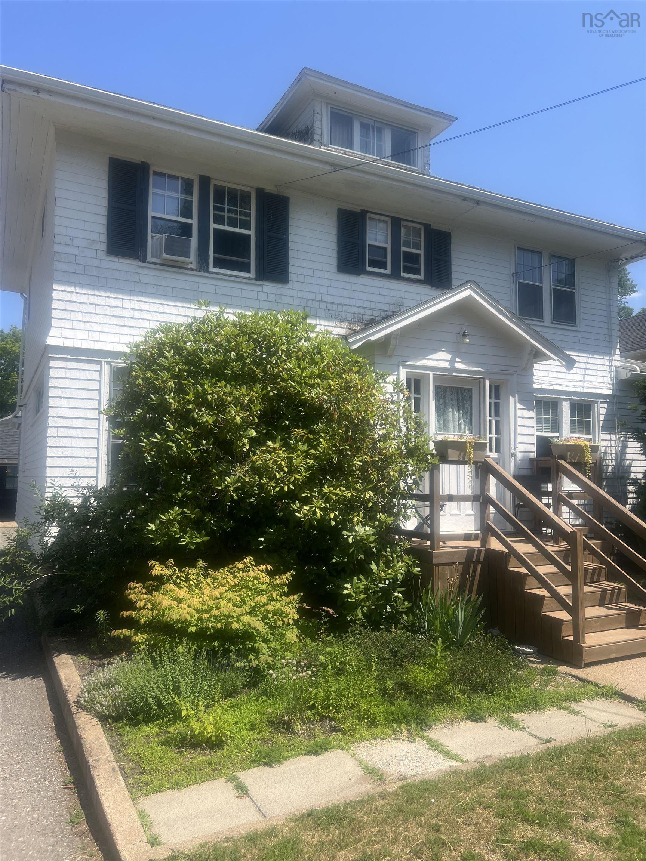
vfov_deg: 67.3
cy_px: 430
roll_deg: +0.9
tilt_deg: +5.7
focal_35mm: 26
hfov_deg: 53.1
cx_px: 323
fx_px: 647
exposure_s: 1/3165
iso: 50
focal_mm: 5.7
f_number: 1.5
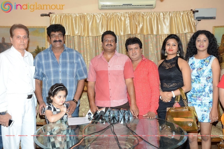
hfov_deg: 49.6
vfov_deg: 34.1
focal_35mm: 39
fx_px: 242
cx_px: 112
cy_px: 74
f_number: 5.6
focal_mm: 26
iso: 500
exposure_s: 1/125
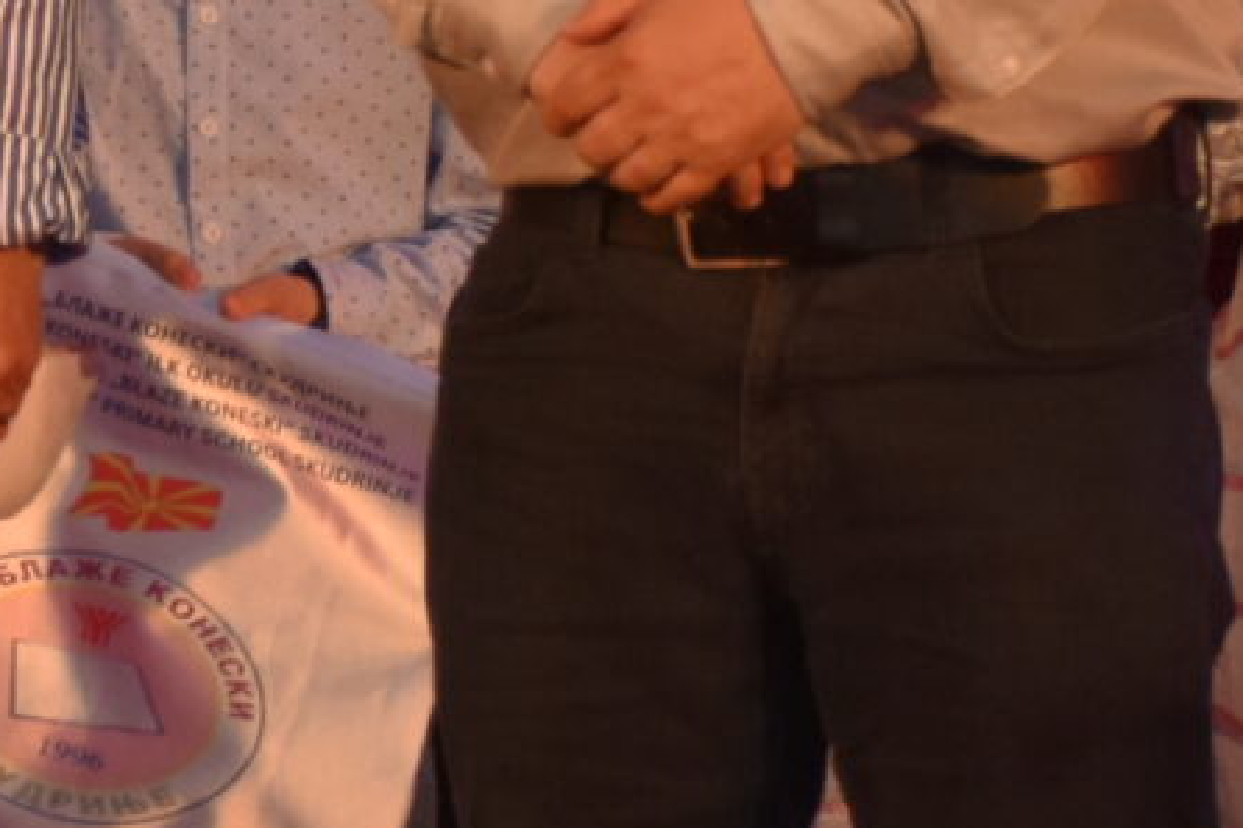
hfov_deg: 6.9
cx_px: -683
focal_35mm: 293
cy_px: 105
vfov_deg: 4.7
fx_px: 10112
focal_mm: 34
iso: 640
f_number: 4.2
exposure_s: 1/60
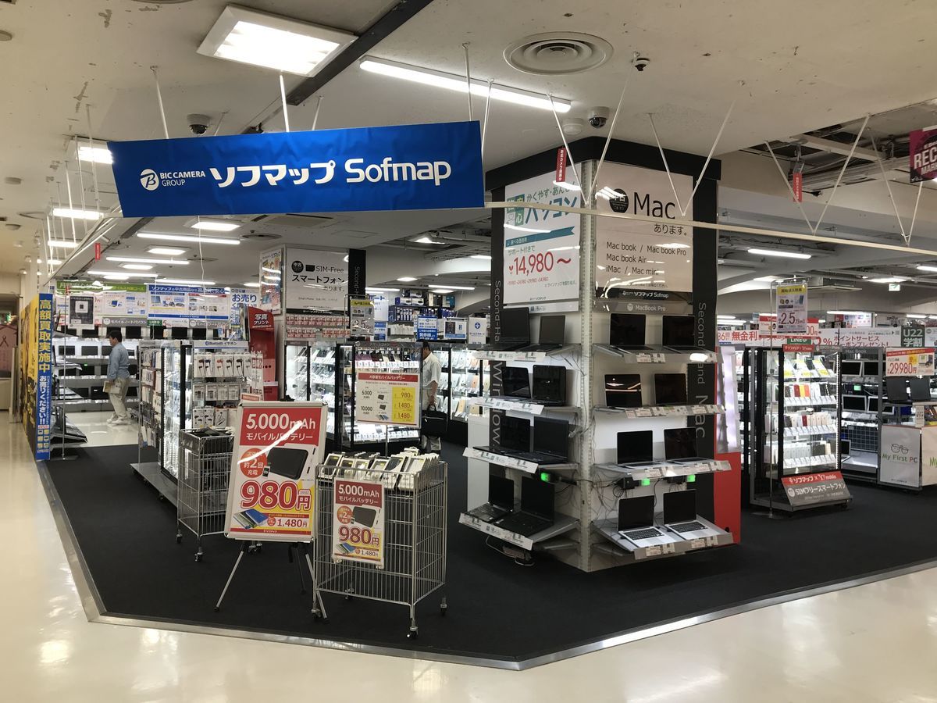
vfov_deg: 49.7
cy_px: 352
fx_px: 758
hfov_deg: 63.4
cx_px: 468
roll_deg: -1.1
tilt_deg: +0.9
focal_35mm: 28
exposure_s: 1/78
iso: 20
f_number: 1.8
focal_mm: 3.99
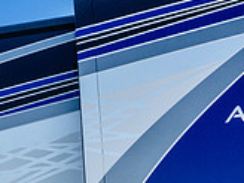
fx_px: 430
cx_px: -55
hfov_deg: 27.5
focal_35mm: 61
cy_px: 209
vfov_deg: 22.5
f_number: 9
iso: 800
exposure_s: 1/400
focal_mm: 16
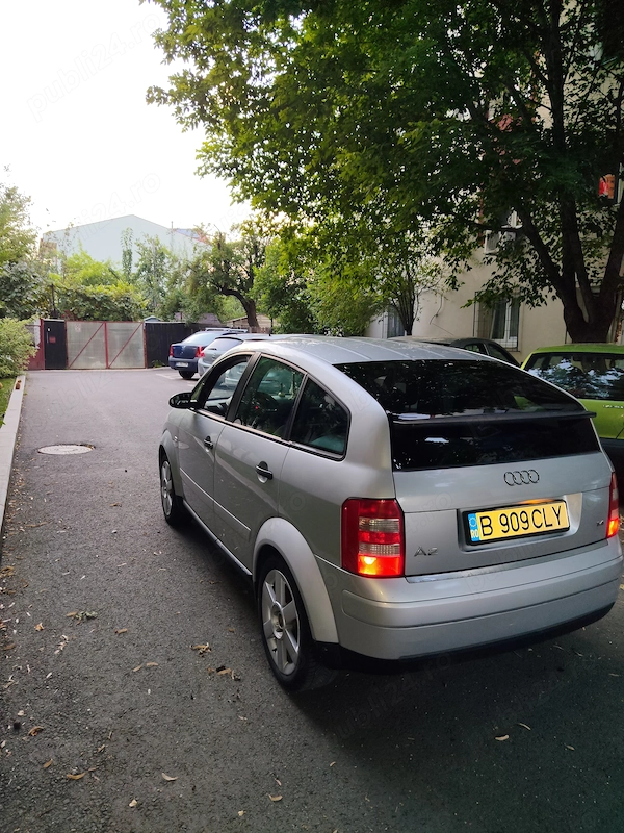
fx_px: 577
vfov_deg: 71.6
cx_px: 312
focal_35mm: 24
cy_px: 416
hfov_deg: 56.8
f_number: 1.7
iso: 200
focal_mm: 5.24
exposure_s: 1/33.3
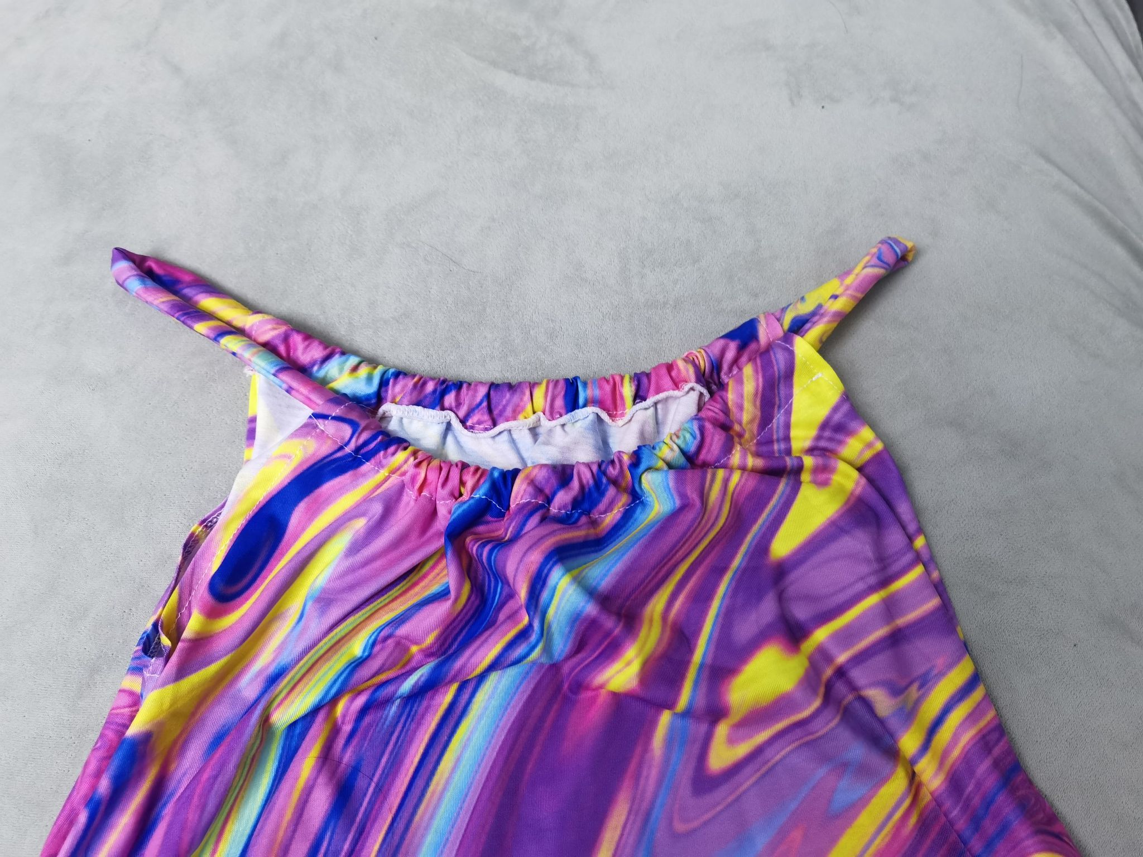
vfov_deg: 51.4
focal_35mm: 27
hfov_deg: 65.3
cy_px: 428
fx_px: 892
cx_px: 572
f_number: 1.9
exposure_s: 1/33.3
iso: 320
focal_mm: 6.67
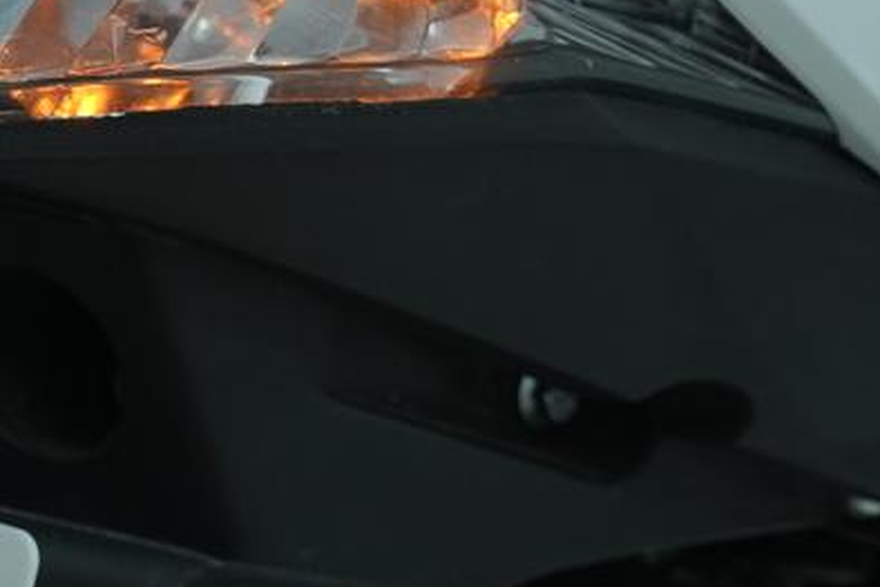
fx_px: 3277
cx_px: -214
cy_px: -372
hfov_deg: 14.7
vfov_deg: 9.8
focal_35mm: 134
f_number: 4
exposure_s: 1/100
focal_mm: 33
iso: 400
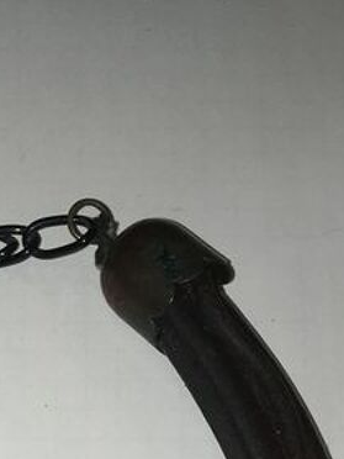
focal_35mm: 104
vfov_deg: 16.8
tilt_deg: -75.7
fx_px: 1378
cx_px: -88
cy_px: 734
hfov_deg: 13.8
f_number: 2.2
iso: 25
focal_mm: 4.15
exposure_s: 1/190
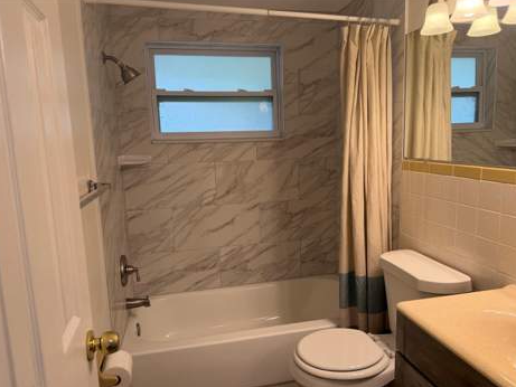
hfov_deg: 69.4
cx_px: 259
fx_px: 373
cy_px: 197
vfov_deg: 54.9
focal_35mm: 25
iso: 80
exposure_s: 1/120
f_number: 1.78
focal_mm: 6.76
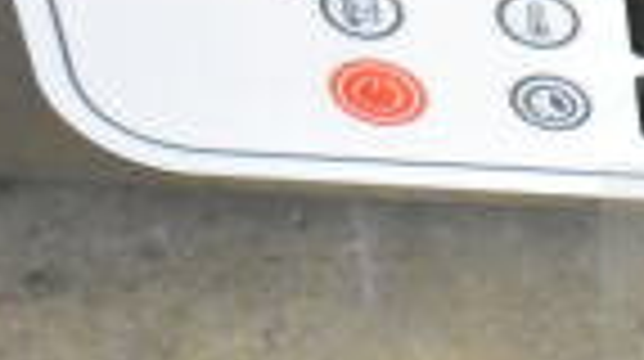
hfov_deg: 9.1
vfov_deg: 5.3
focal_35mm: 228
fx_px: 3888
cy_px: 20
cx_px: 1103
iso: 22800
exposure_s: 1/50
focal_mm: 34
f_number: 4.5
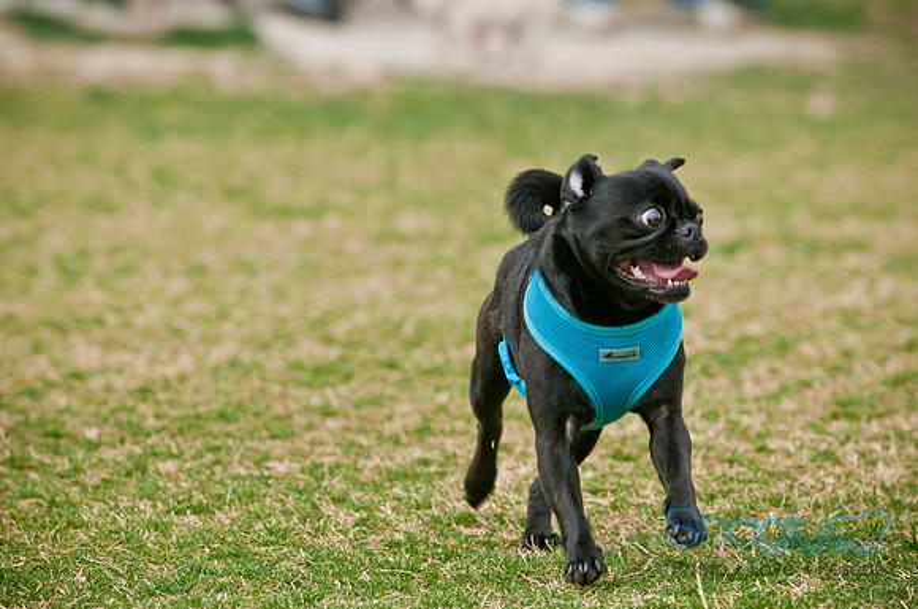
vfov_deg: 4.6
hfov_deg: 6.9
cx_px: 459
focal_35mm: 300
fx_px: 7639
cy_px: 304
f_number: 5
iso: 200
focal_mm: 200
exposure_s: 1/500
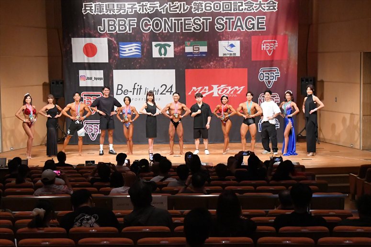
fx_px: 803
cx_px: 186
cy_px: 124
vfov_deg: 17.5
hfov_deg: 26.0
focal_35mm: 78
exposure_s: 1/400
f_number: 5.6
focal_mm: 52
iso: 11400
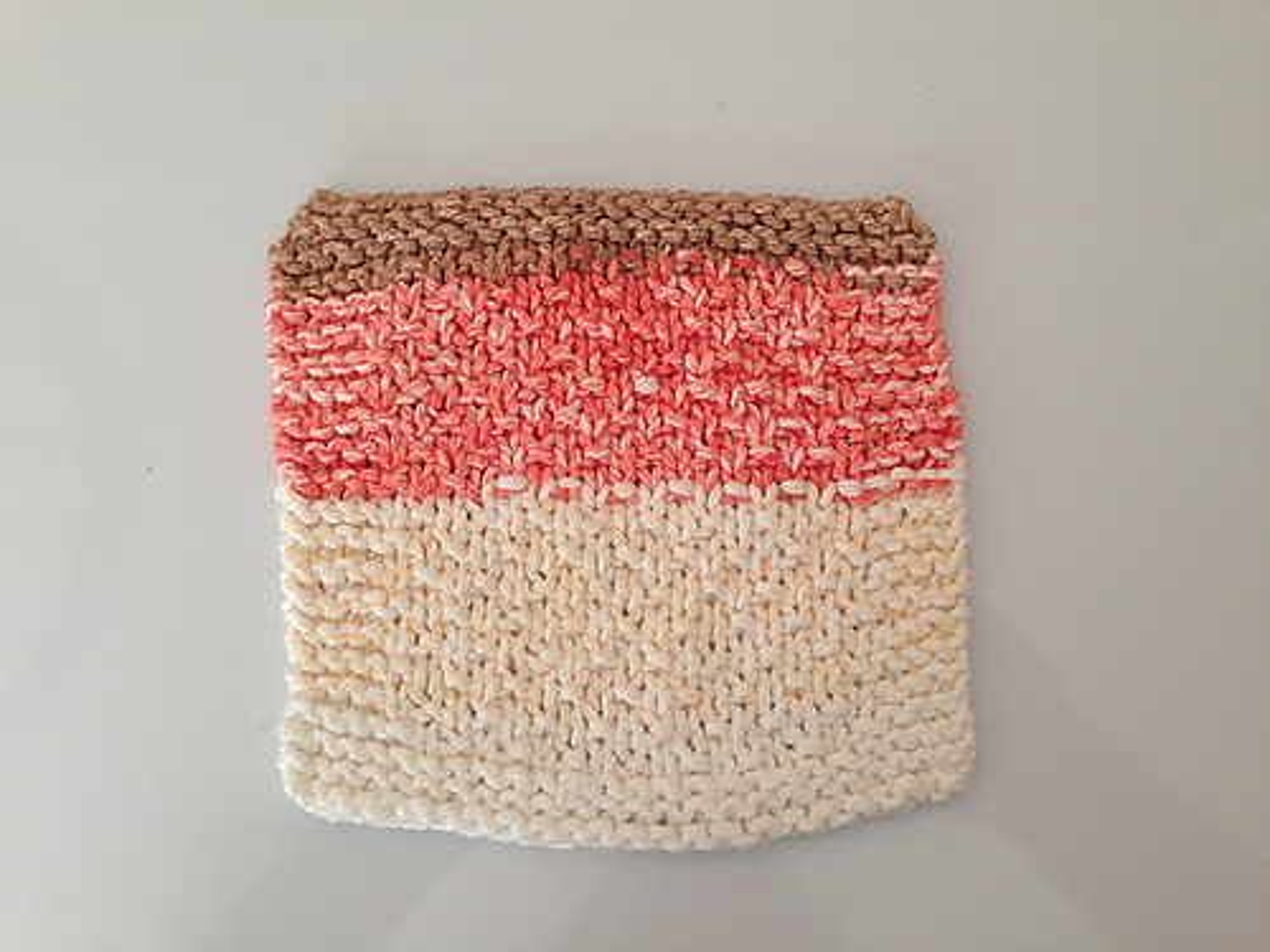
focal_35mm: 33
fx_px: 1211
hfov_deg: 55.4
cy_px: 476
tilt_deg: -82.6
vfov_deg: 42.9
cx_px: 635
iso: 50
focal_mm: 4.12
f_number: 2.4
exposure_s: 1/60
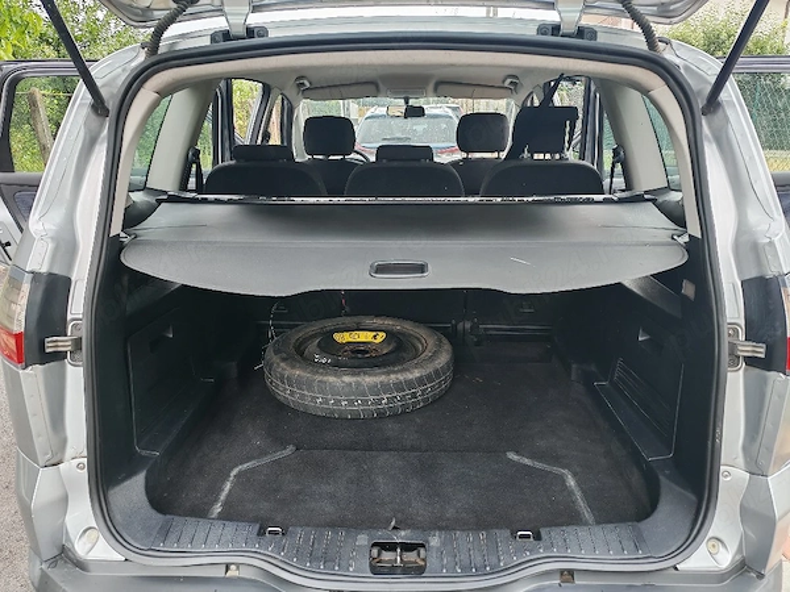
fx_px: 616
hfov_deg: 65.3
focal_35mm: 27
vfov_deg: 51.4
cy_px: 296
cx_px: 395
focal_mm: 6.12
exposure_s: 1/100
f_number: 1.9
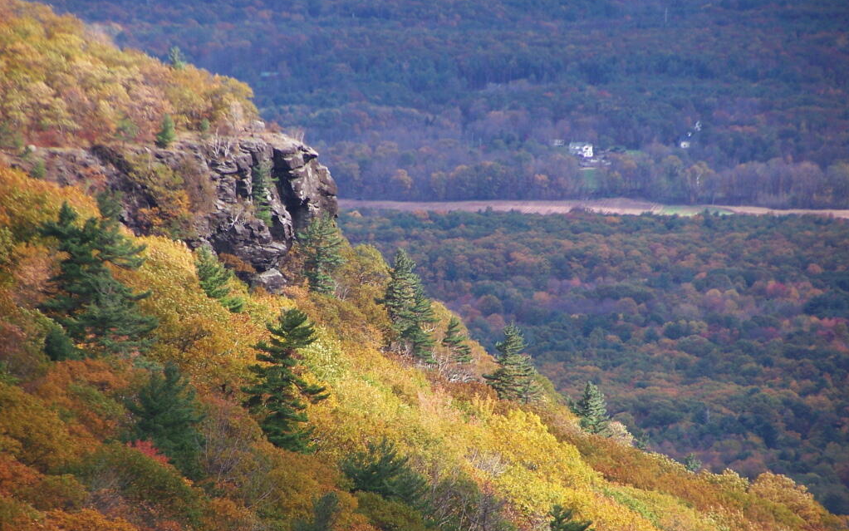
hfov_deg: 5.9
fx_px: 8284
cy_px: 307
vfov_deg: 3.7
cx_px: 424
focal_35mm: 358
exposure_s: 1/400
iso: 80
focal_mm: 55.9
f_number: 3.6
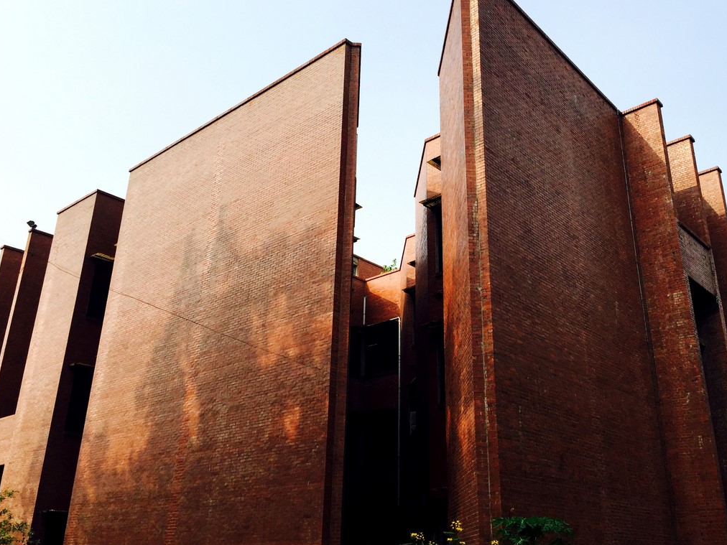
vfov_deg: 42.9
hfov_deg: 55.2
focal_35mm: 33
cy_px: 264
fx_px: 693
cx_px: 407
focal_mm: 4.15
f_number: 2.2
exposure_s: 1/1721
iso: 32
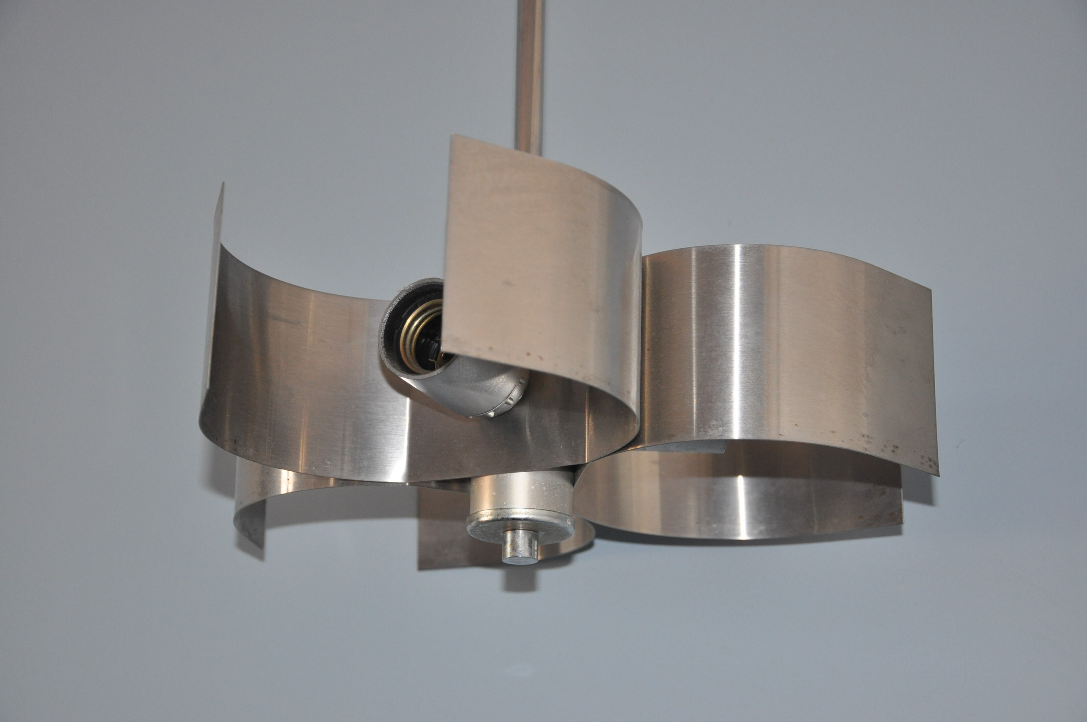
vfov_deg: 18.9
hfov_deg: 28.1
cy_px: 361
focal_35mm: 72
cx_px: 544
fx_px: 2171
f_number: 4.8
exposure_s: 1/60
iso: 800
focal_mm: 48
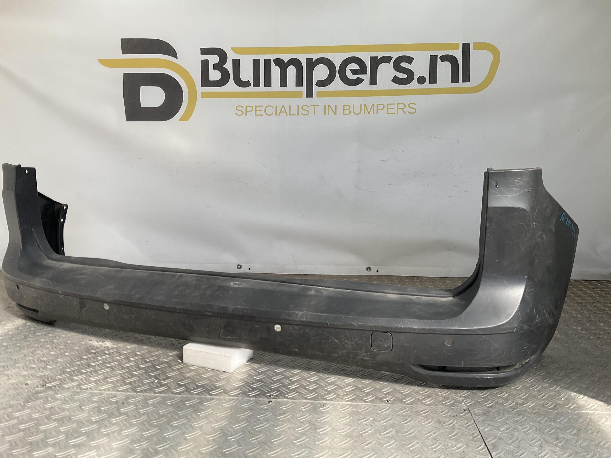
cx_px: 306
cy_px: 229
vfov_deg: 48.2
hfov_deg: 61.7
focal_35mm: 29
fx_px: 512
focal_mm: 3
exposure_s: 1/454
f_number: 1.8
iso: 16
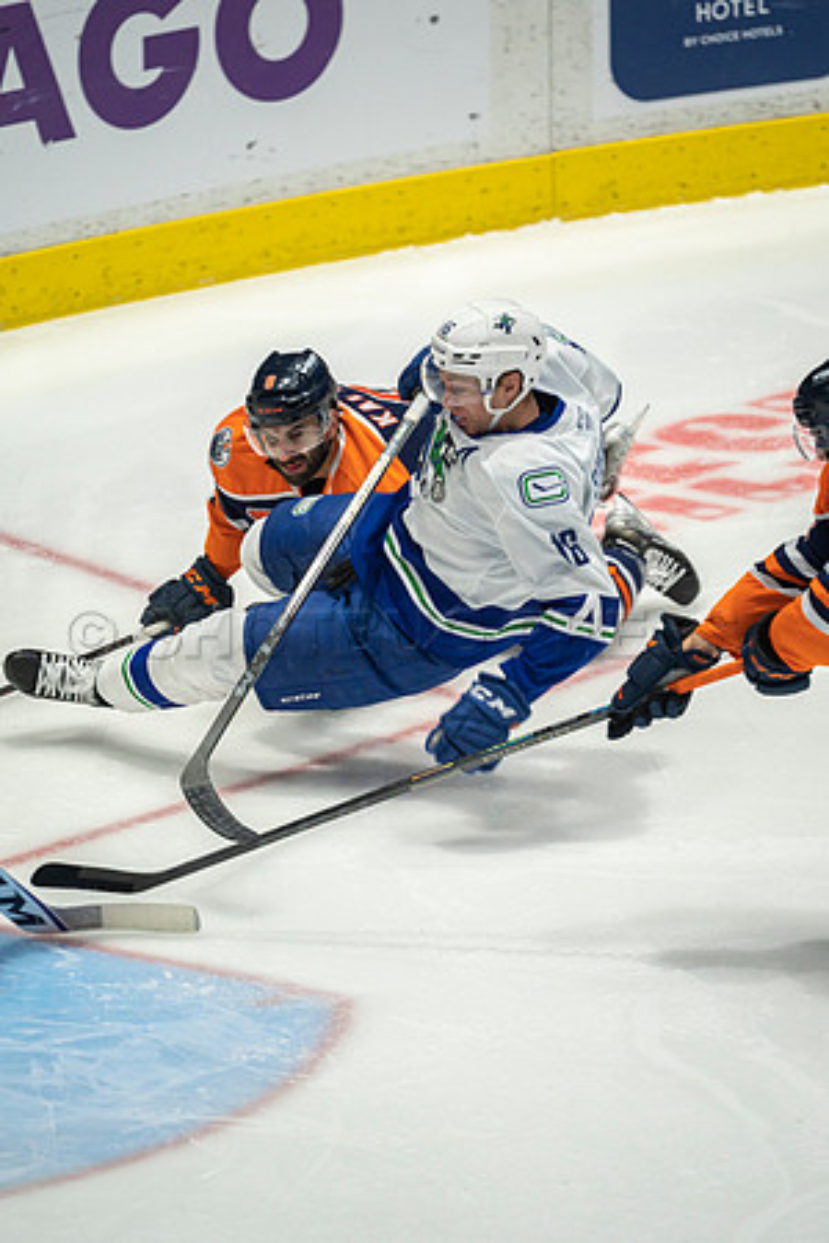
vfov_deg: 3.4
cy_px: 622
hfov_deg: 2.3
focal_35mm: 600
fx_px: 20723
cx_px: 414
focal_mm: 600
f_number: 4
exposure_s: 1/640
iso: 1600
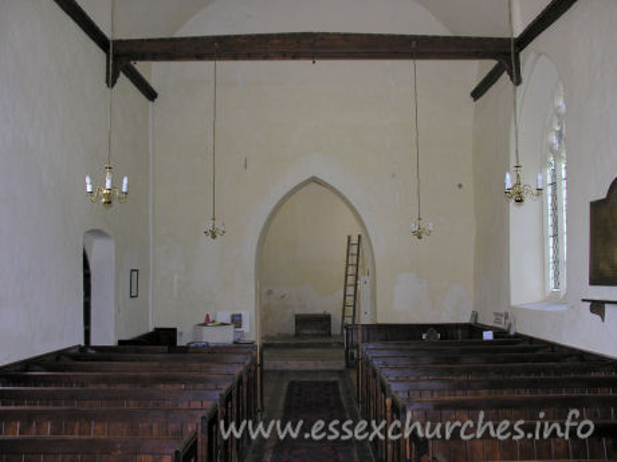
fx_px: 624
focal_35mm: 35
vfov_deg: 40.7
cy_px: 231
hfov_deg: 52.6
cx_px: 308
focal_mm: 8.9
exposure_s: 1/60.1
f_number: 2.8
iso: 110
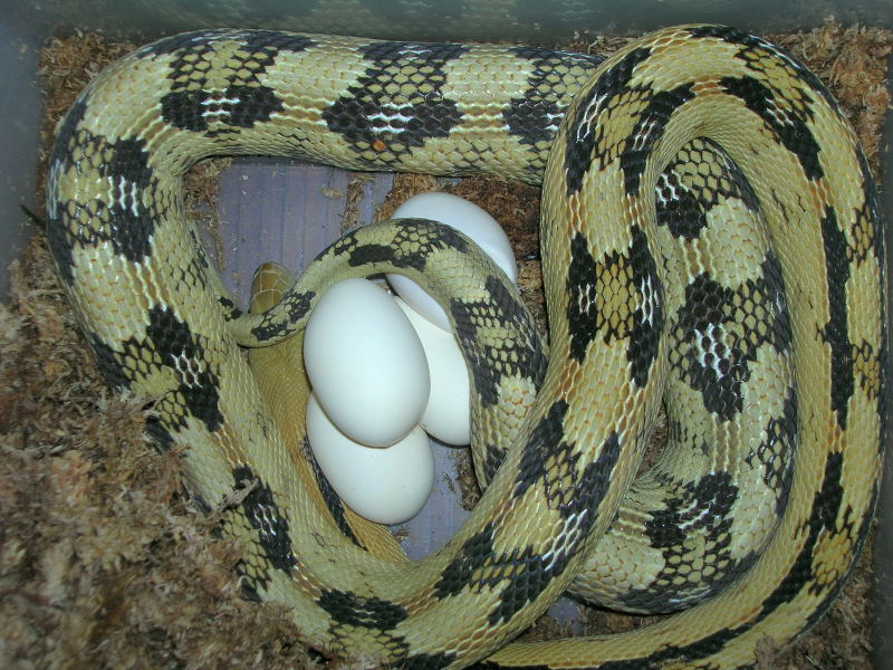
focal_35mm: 50
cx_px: 446
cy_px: 335
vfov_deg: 29.1
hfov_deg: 38.2
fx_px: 1290
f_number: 3.3
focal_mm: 8.4
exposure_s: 1/60.1
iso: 50
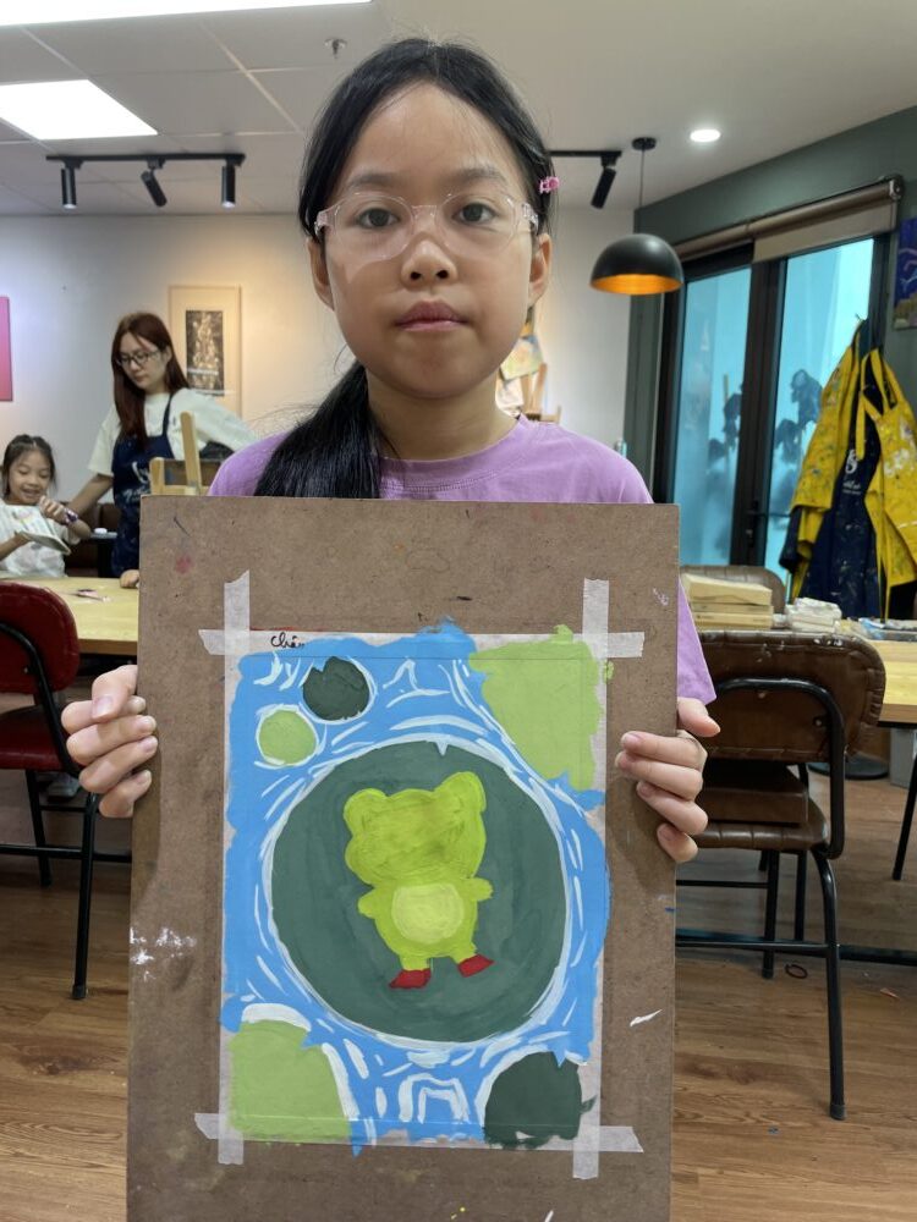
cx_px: 458
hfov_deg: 53.1
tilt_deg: -7.3
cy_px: 611
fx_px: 918
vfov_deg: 67.3
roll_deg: -1.8
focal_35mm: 26
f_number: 1.6
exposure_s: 1/100
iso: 40
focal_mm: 4.2
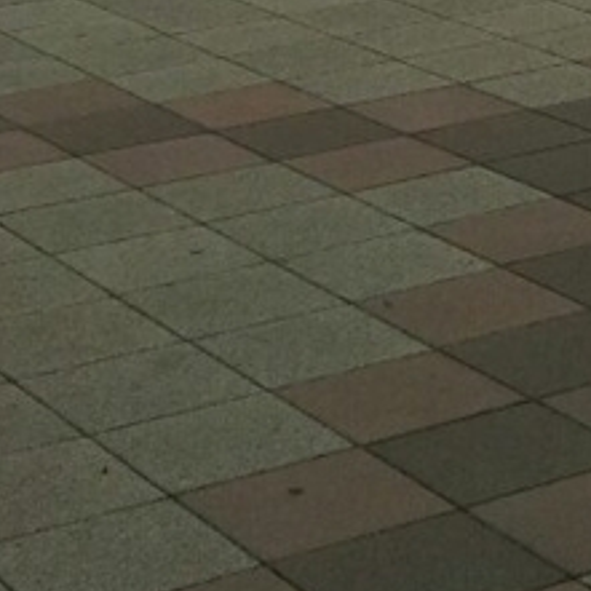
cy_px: -380
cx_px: 909
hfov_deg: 11.6
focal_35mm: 144
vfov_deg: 11.5
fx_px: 2781
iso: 25
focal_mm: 4
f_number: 2.2
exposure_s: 1/1456
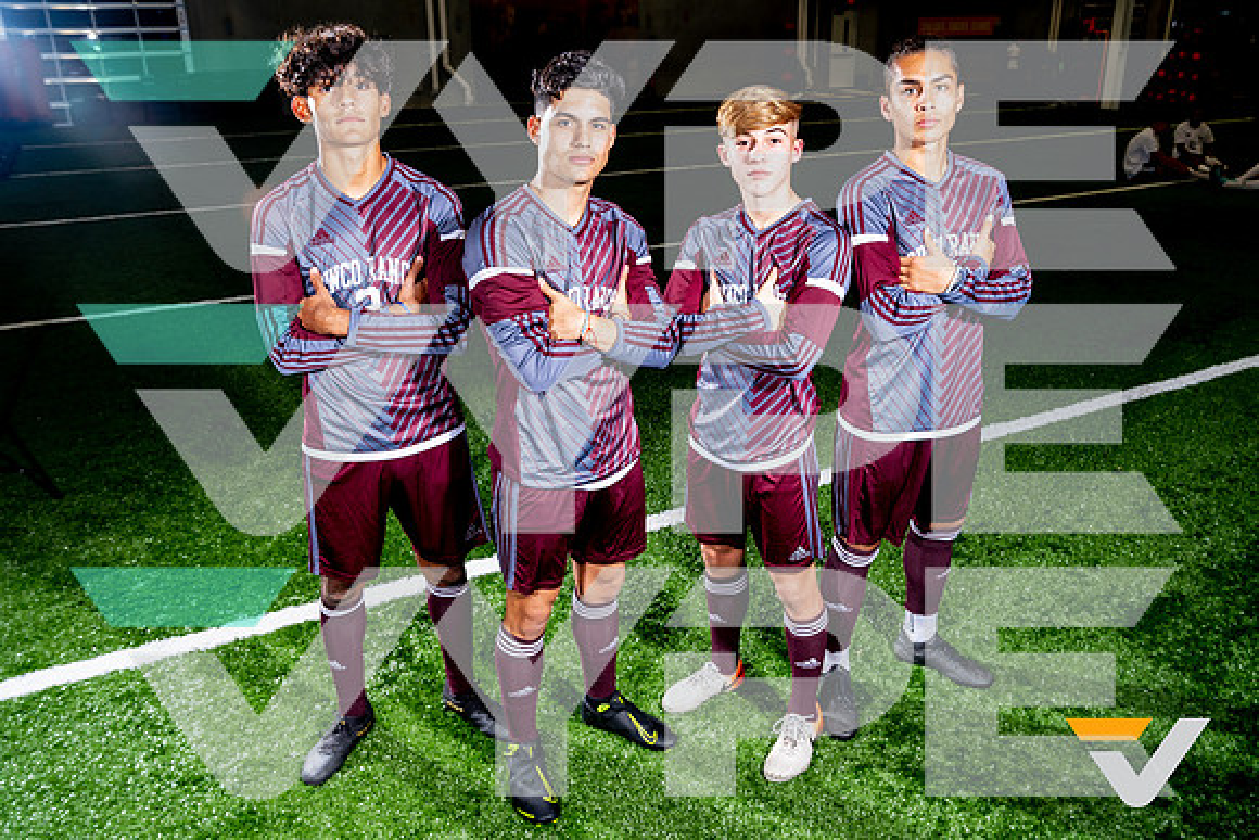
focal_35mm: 28
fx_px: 995
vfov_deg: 45.8
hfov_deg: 64.6
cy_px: 425
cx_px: 631
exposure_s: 1/125
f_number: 5.6
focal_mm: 27
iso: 100
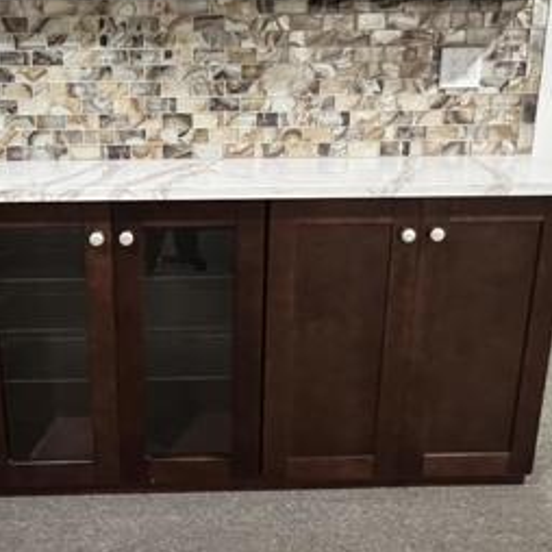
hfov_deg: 54.2
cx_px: 172
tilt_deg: -13.4
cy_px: 174
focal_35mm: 29
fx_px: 523
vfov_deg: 54.2
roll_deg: +0.8
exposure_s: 1/40
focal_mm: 1.57
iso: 640
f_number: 1.8
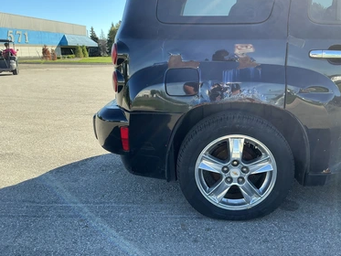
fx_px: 296
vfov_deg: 46.8
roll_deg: +1.5
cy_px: 124
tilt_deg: -12.0
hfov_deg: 59.9
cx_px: 181
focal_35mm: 30
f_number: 1.8
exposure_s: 1/380
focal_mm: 3
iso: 25
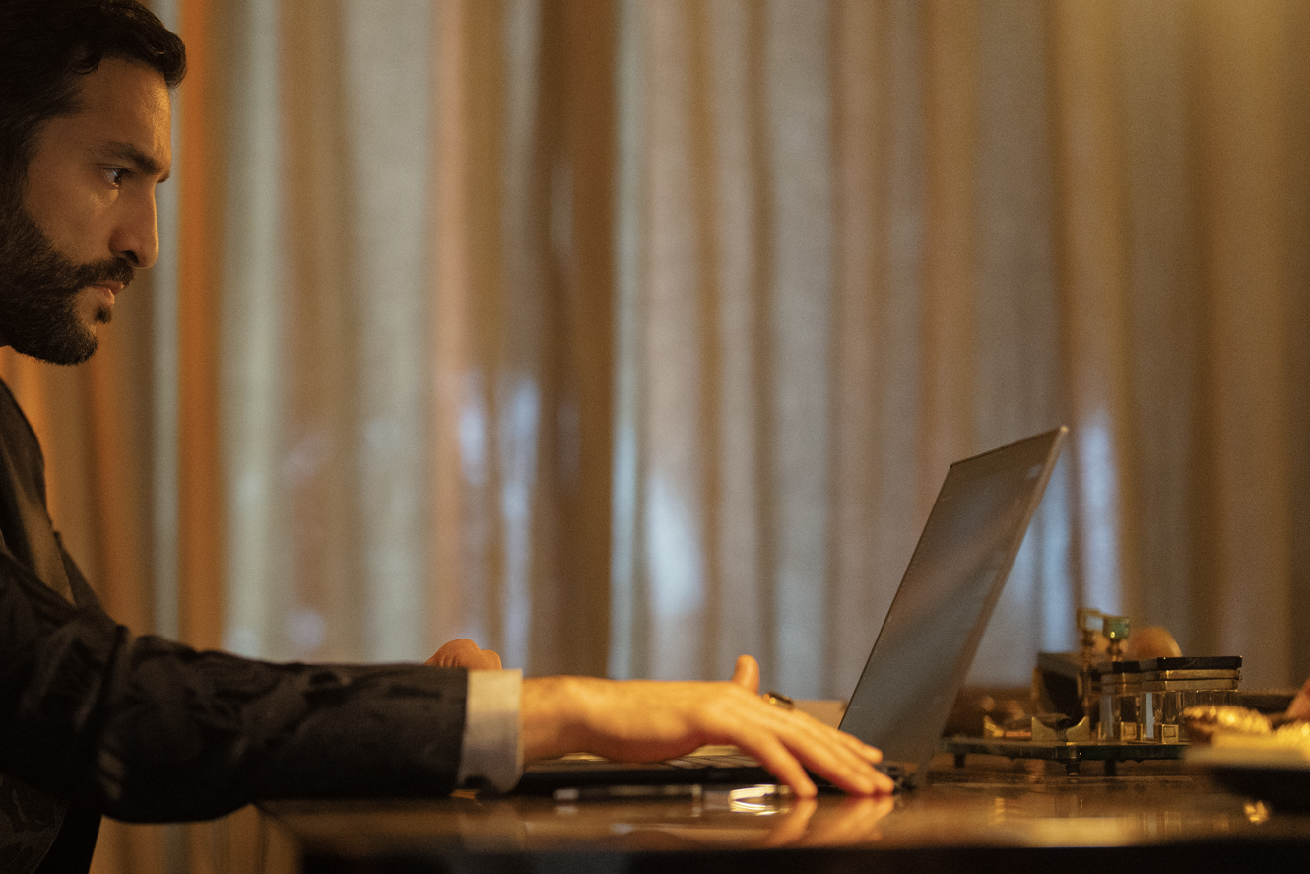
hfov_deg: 21.4
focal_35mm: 94
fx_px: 3421
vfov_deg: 14.6
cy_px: 485
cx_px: 264
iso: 3200
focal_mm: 50
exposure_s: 1/160
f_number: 1.2
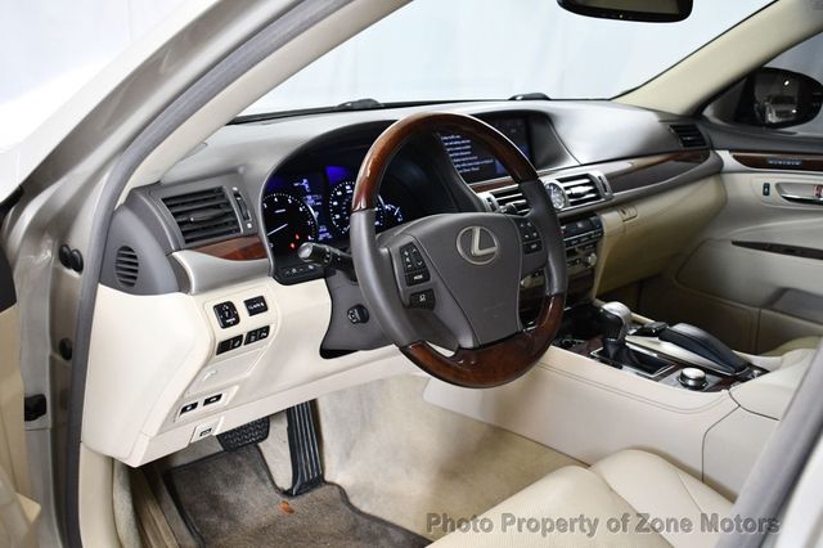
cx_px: 412
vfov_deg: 35.9
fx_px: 845
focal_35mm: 37
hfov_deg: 51.9
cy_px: 274
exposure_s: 1/125
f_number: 4
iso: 2800
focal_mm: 25
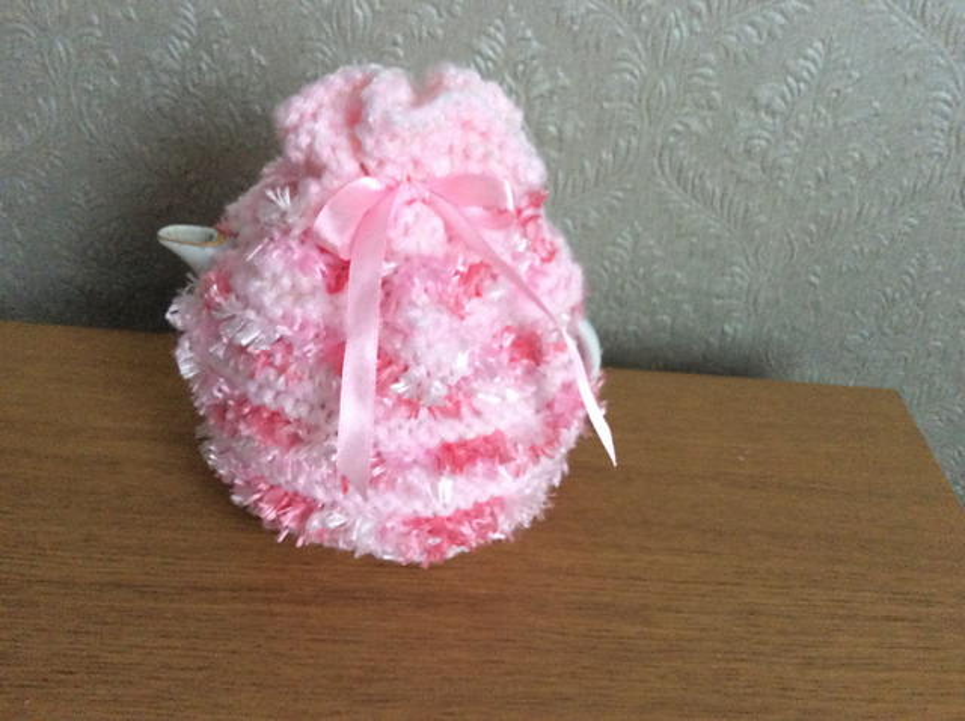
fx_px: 891
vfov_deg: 44.1
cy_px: 360
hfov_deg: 56.9
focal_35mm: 32
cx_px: 482
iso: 320
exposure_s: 1/25
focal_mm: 3.3
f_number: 2.4
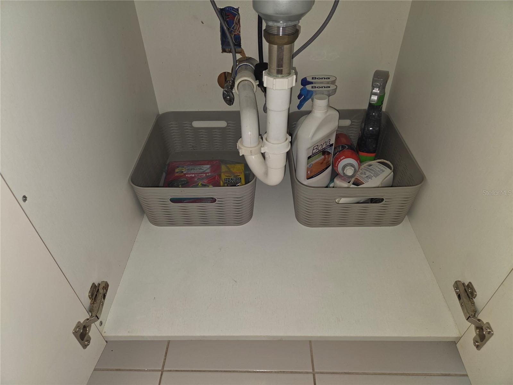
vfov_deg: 58.9
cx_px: 256
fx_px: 341
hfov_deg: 73.9
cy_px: 192
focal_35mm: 23
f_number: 1.8
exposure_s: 1/60
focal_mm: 5.4
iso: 50
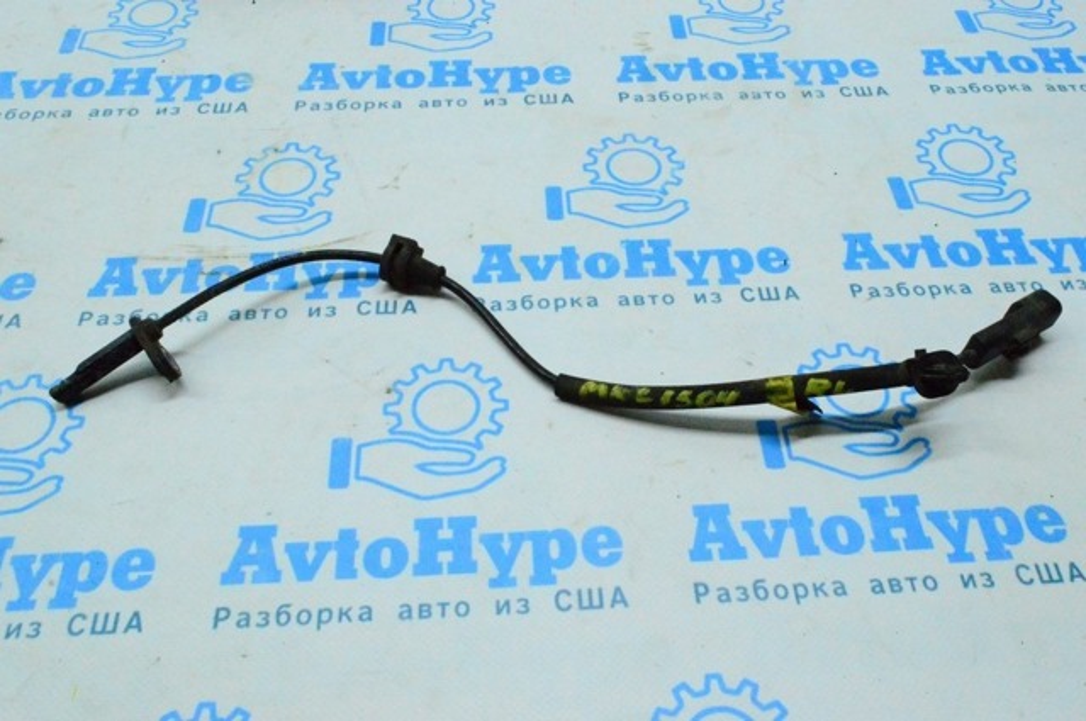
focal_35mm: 33
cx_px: 543
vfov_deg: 39.9
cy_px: 360
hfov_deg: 57.3
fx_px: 994
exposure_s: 1/100
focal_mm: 22
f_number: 25
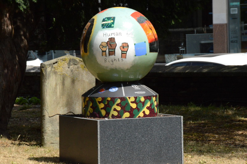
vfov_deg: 5.4
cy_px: 82
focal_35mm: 255
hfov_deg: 8.1
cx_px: 124
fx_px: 1749
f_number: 16
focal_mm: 170
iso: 1600
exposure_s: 1/1000
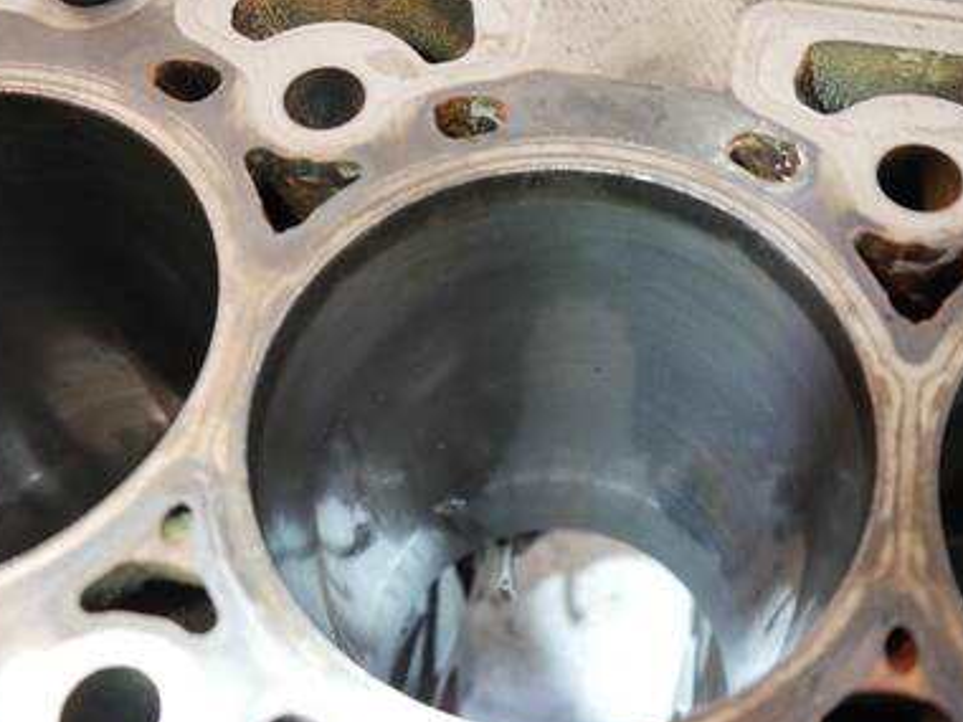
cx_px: 530
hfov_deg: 43.8
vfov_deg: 33.6
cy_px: 398
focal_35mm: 43
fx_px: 1196
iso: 3200
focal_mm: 17
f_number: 4
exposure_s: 1/80
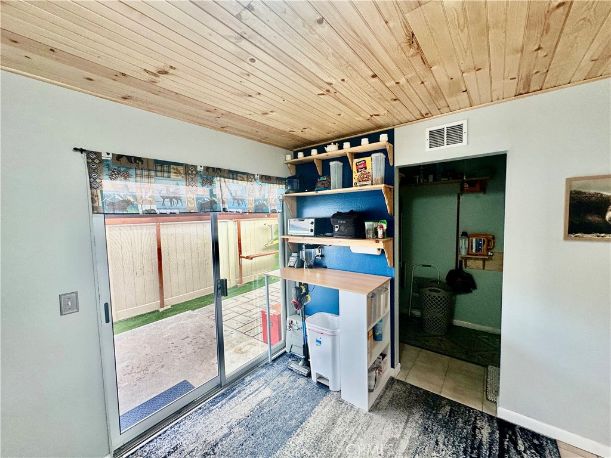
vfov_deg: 85.7
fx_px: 247
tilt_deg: -3.5
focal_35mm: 14
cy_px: 229
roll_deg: +1.2
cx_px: 306
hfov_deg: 102.1
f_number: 2.2
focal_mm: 2.22
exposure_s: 1/120
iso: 100
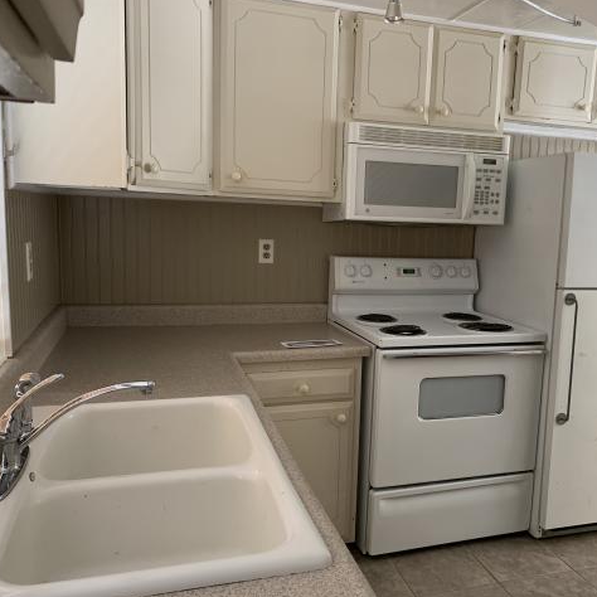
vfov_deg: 52.5
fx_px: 605
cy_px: 298
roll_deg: -2.4
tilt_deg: -8.0
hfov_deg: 52.2
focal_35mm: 31
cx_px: 353
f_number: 1.8
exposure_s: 1/60
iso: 125
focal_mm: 4.25
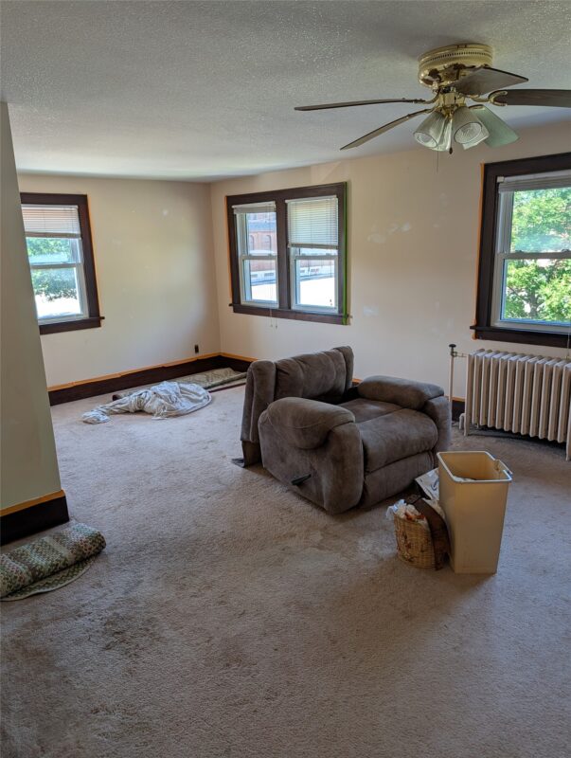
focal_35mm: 24
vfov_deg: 71.5
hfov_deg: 57.0
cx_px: 286
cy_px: 379
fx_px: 526
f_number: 1.68
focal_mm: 6.9
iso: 27
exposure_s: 1/60
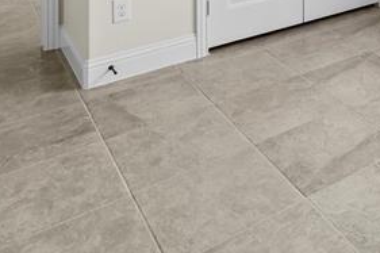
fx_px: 538
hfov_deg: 32.9
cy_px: -174
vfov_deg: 20.5
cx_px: 441
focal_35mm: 51
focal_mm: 14
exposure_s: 1/8
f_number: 8
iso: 400
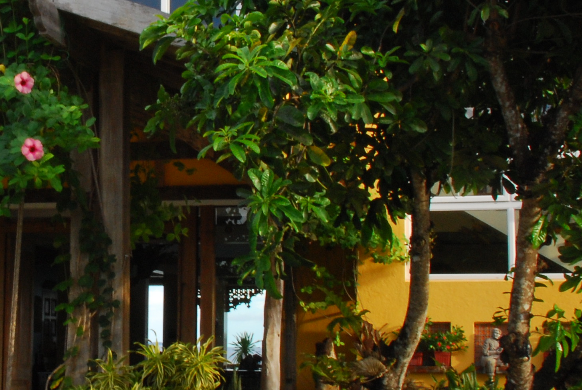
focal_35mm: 72
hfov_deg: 27.2
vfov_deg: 19.0
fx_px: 1165
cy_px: 183
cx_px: 76
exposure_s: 1/20
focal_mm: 18
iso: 400
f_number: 20
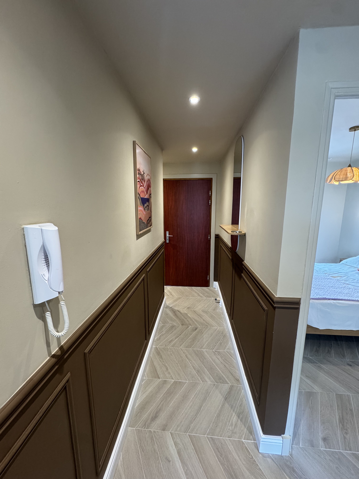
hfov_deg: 85.7
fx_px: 194
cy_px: 240
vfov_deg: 102.1
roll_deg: -0.8
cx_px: 180
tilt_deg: -8.8
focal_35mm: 14
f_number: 2.2
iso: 250
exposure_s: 1/50
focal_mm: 2.22
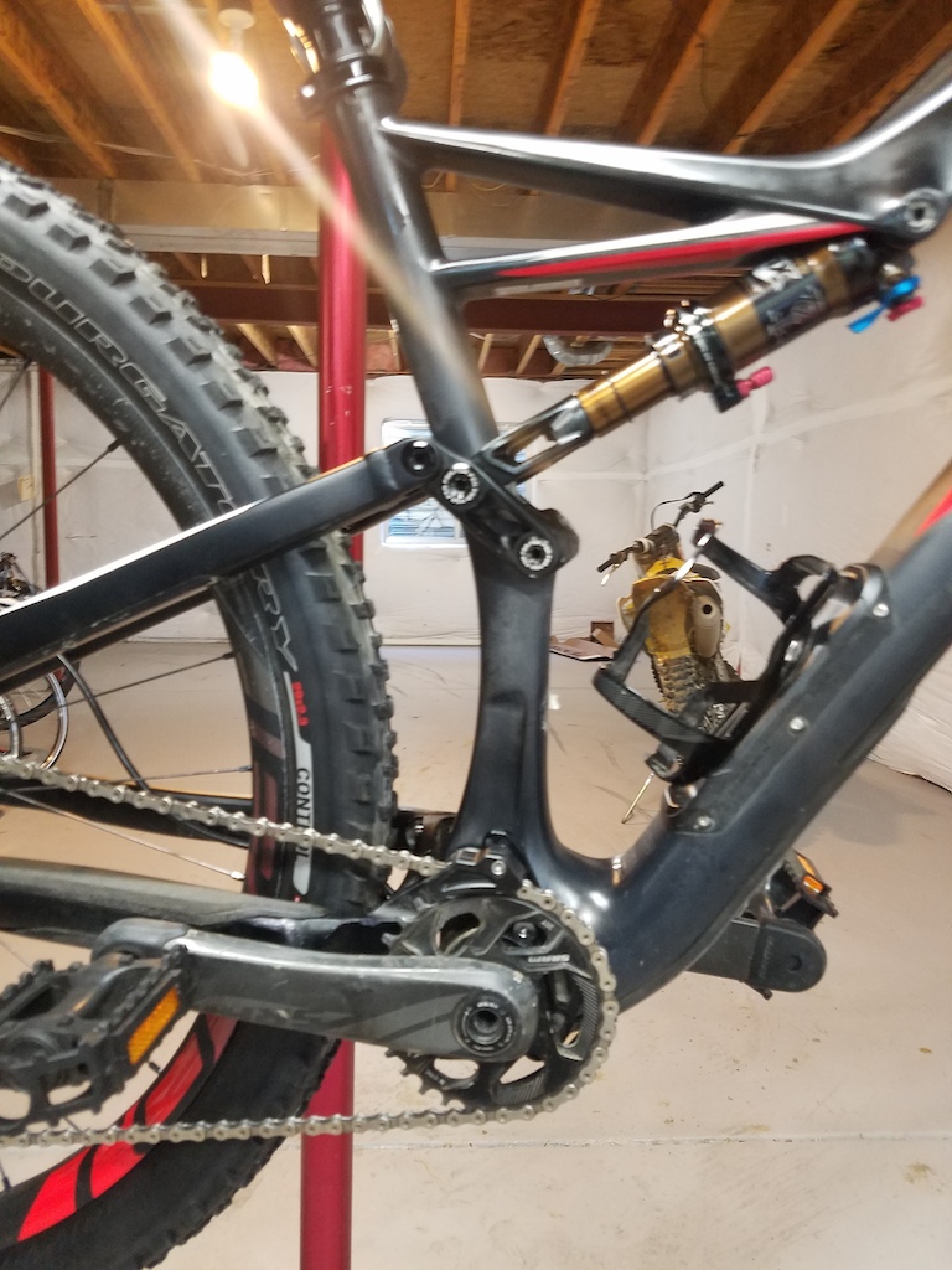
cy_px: 635
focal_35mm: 26
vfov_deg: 67.3
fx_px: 953
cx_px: 476
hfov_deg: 53.1
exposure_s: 1/12
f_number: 1.7
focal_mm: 4.2
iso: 200
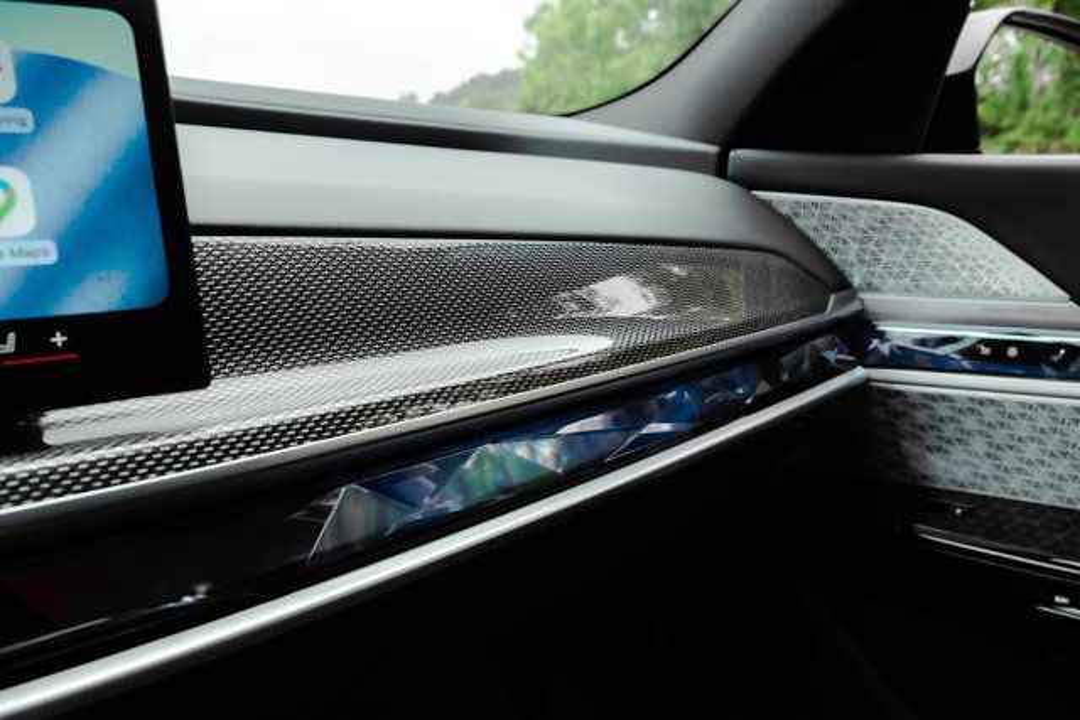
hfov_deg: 63.6
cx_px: 540
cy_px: 360
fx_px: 870
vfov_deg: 45.0
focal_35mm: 29
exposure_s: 1/320
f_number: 8
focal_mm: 29
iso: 640
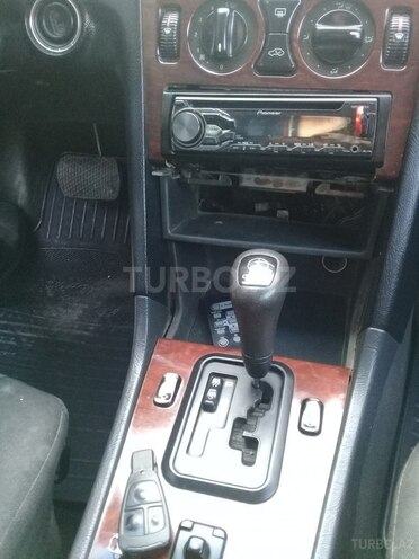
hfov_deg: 45.4
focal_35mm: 31
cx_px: 210
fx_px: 500
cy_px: 280
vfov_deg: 58.4
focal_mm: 3.3
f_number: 2.2
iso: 200
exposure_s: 1/33
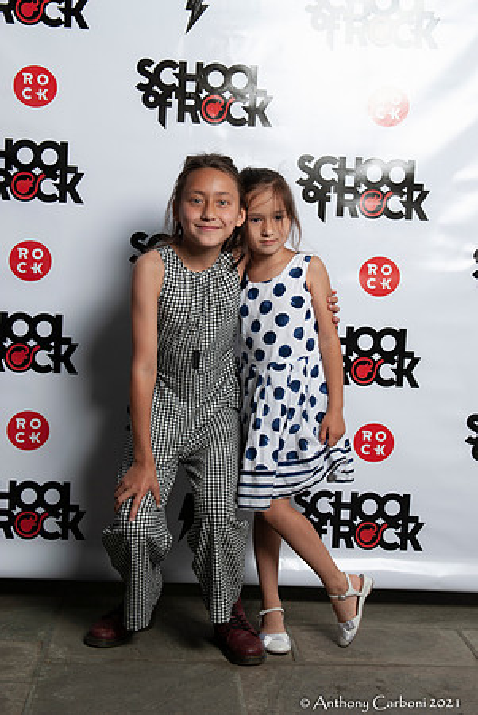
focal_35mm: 60
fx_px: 1192
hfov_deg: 22.7
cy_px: 358
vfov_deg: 33.4
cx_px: 239
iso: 100
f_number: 5.6
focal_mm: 40
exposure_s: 1/160
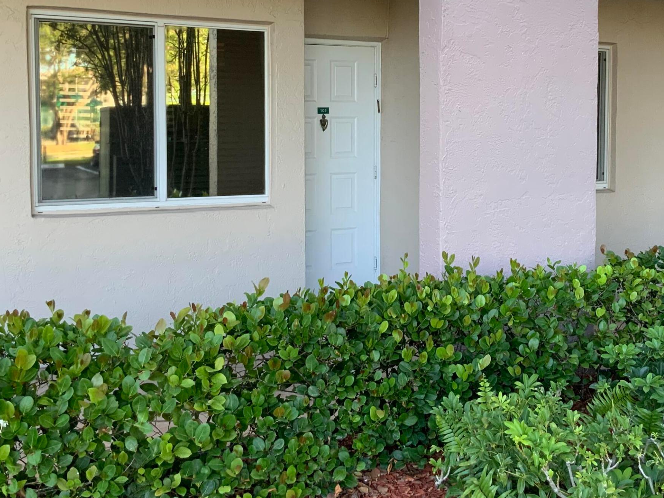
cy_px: 170
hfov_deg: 39.5
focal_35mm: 48
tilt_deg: -4.1
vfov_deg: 30.1
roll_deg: +0.9
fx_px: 921
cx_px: 390
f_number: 1.8
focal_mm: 3
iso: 40
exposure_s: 1/120
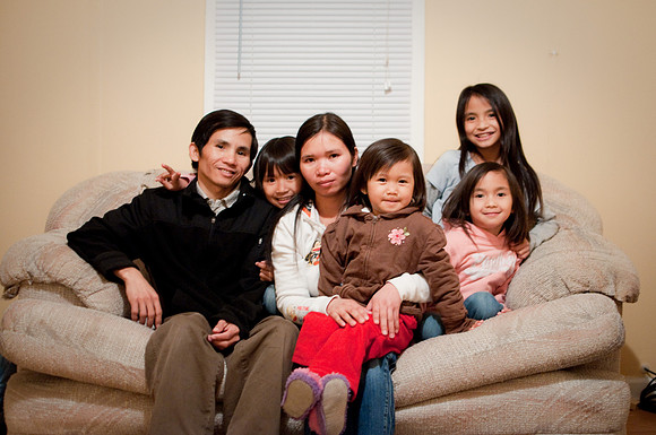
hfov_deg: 37.9
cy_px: 218
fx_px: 955
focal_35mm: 52
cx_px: 328
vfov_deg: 25.7
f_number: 1.8
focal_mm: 35
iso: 800
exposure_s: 1/10
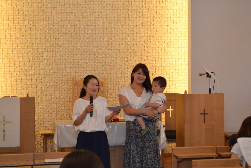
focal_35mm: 82
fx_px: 575
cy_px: 84
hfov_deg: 24.6
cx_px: 126
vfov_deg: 16.6
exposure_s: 1/60
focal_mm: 55
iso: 1000
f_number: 5.6
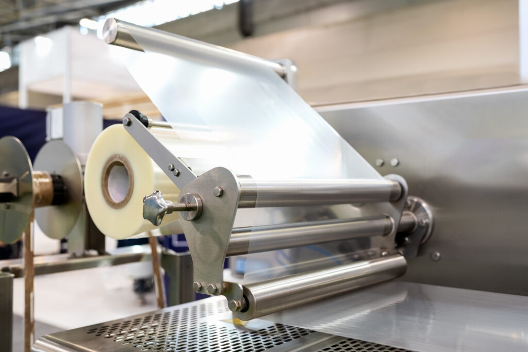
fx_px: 513
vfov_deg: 37.9
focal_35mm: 35
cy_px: 176
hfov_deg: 54.4
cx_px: 264
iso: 400
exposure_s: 1/80
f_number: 3.2
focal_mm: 35
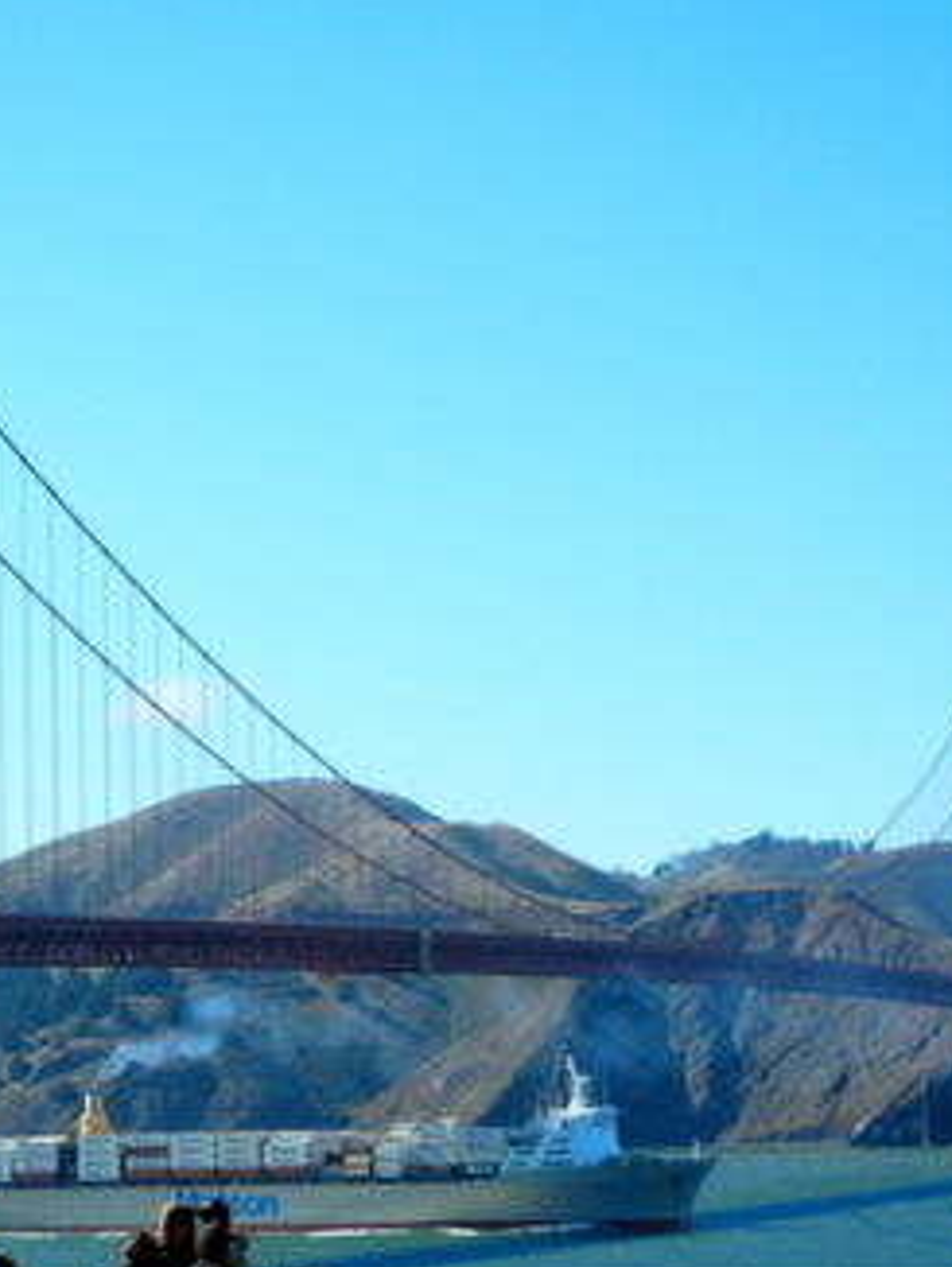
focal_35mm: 111
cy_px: 670
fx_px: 4065
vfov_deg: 17.7
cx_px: 241
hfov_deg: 13.3
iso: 160
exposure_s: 1/442
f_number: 8.6
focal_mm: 13.9
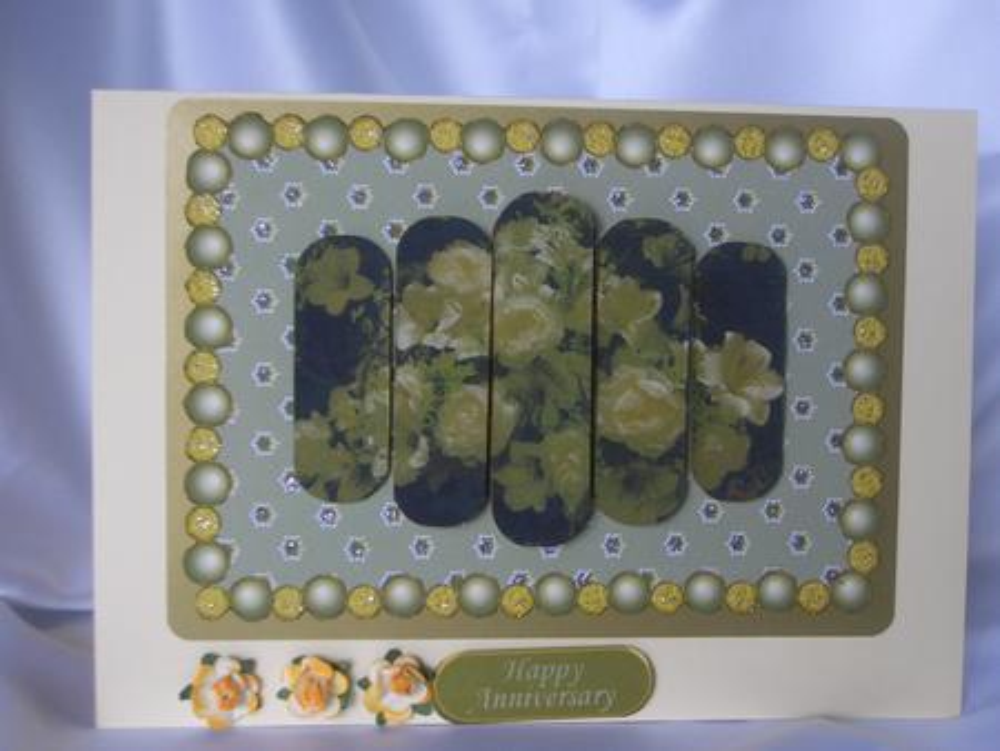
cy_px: 376
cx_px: 500
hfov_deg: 31.2
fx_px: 1792
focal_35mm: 62
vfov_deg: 23.7
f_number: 3.5
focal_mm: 10.2
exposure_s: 1/100
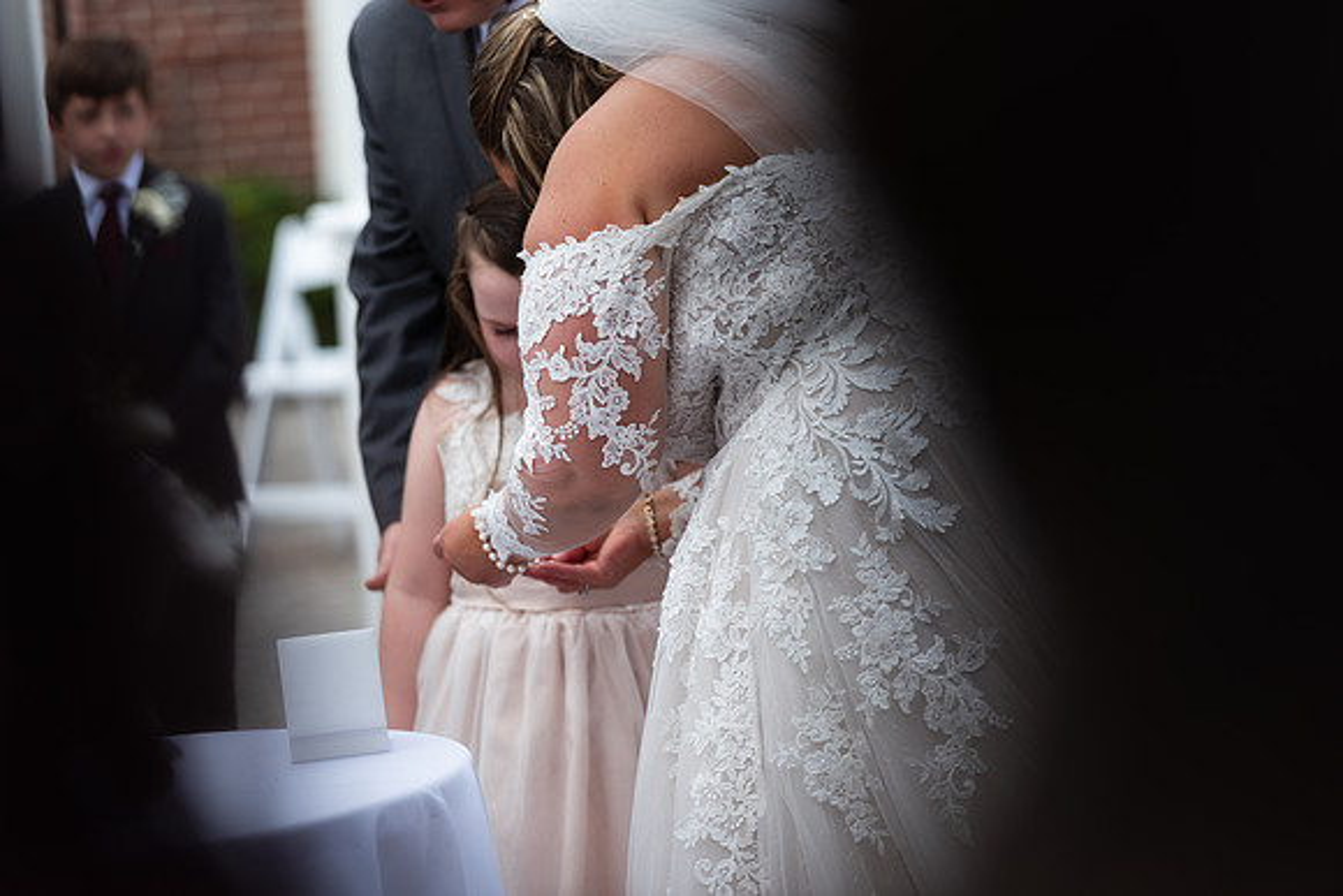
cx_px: 672
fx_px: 5410
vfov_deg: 9.5
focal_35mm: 145
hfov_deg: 14.2
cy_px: 448
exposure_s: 1/640
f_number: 2.8
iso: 64
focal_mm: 145
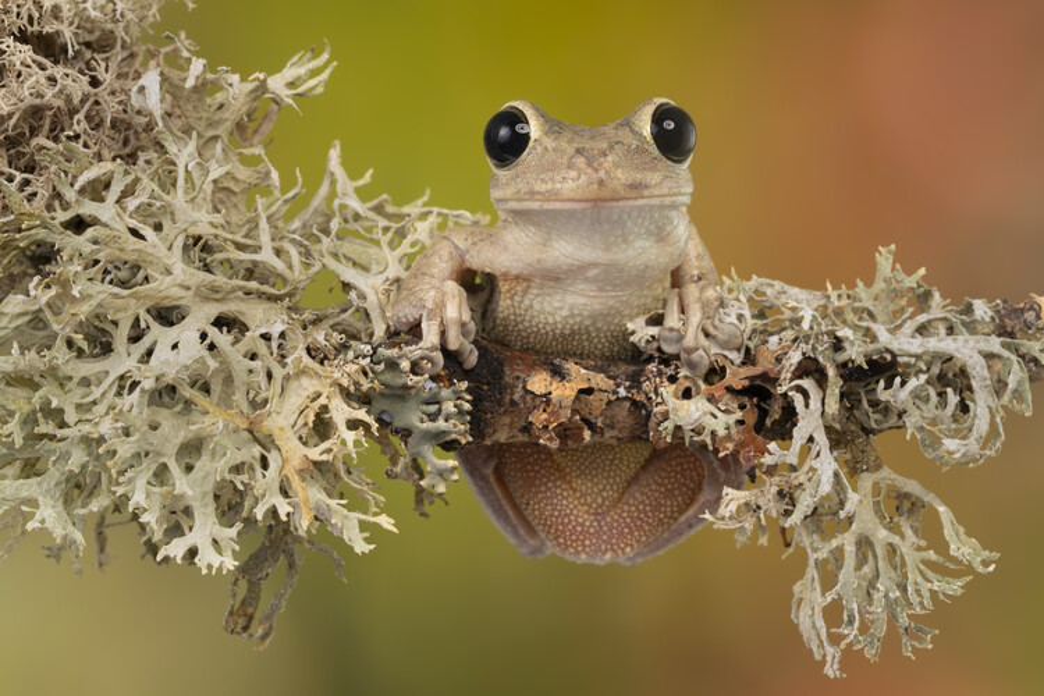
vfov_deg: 15.2
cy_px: 348
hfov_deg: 22.6
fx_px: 2610
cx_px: 522
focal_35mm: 90
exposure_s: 1/160
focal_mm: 90
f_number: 18
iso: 50
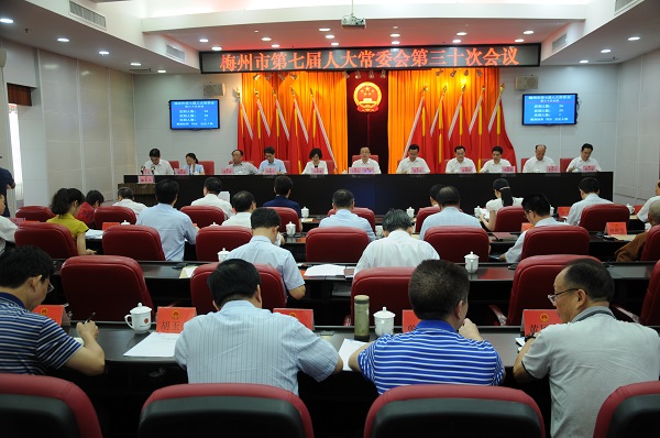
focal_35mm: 36
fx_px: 659
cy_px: 219
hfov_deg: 53.2
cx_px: 330
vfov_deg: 36.8
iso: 280
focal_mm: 24
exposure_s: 1/30
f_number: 3.8
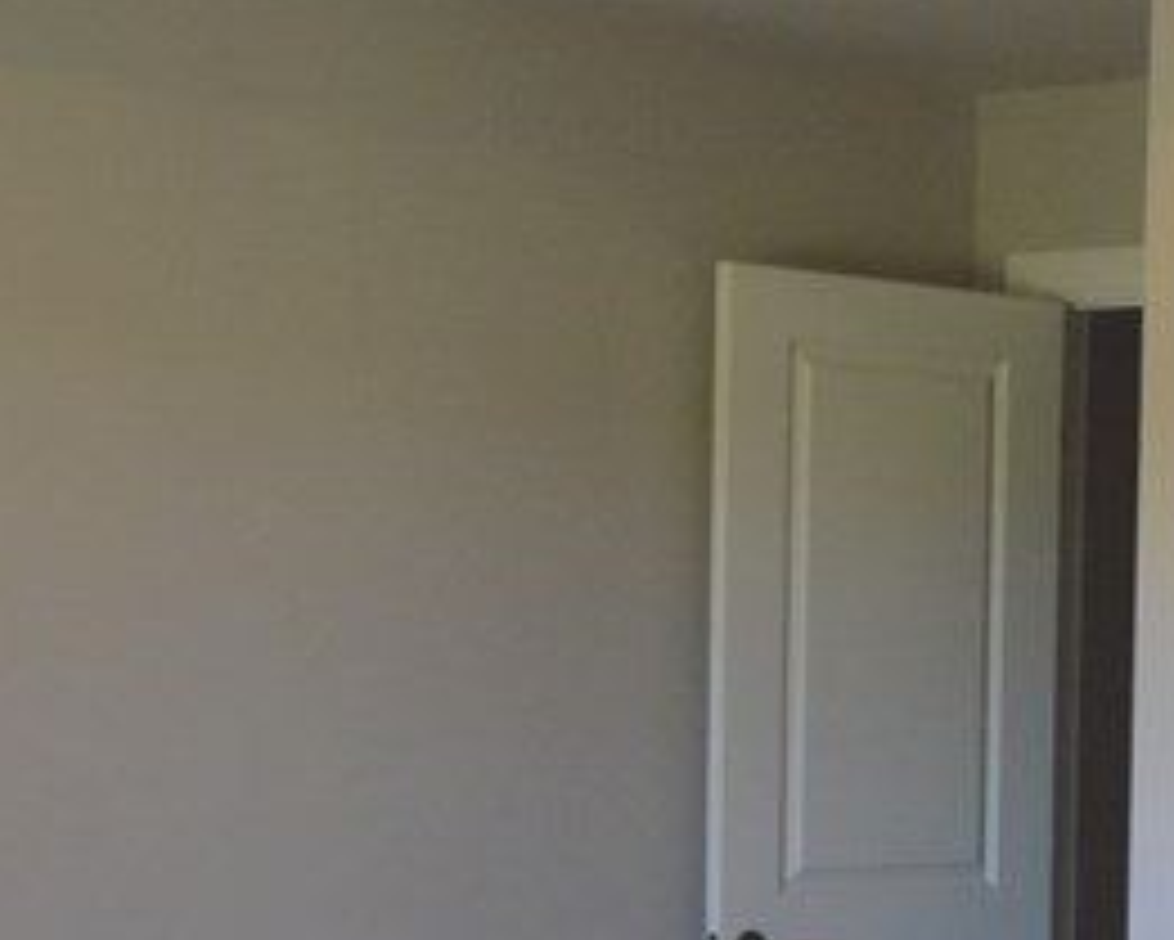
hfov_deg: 16.1
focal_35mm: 117
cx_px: 1199
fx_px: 4067
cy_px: 807
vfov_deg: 13.1
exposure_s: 1/60
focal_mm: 20
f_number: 3.8
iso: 400
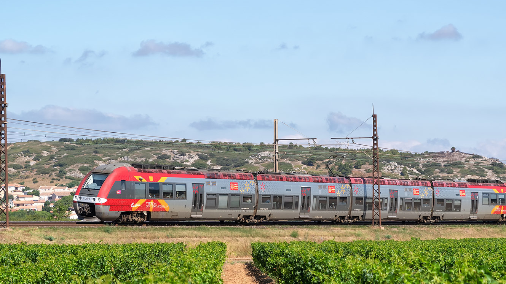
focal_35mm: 135
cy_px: 192
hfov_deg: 15.9
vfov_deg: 9.0
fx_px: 1811
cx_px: 301
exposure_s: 1/800
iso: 200
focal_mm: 70
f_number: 6.3
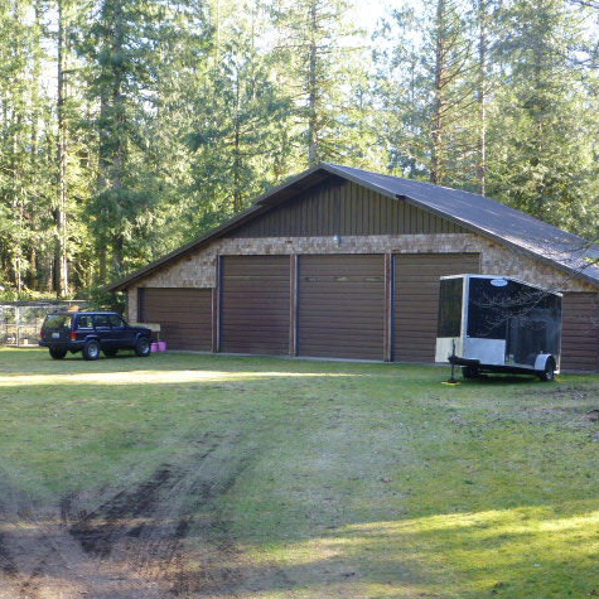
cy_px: 299
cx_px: 300
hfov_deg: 30.6
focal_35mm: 56
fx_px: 1096
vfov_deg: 30.6
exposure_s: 1/60
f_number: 4.2
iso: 160
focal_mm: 8.5
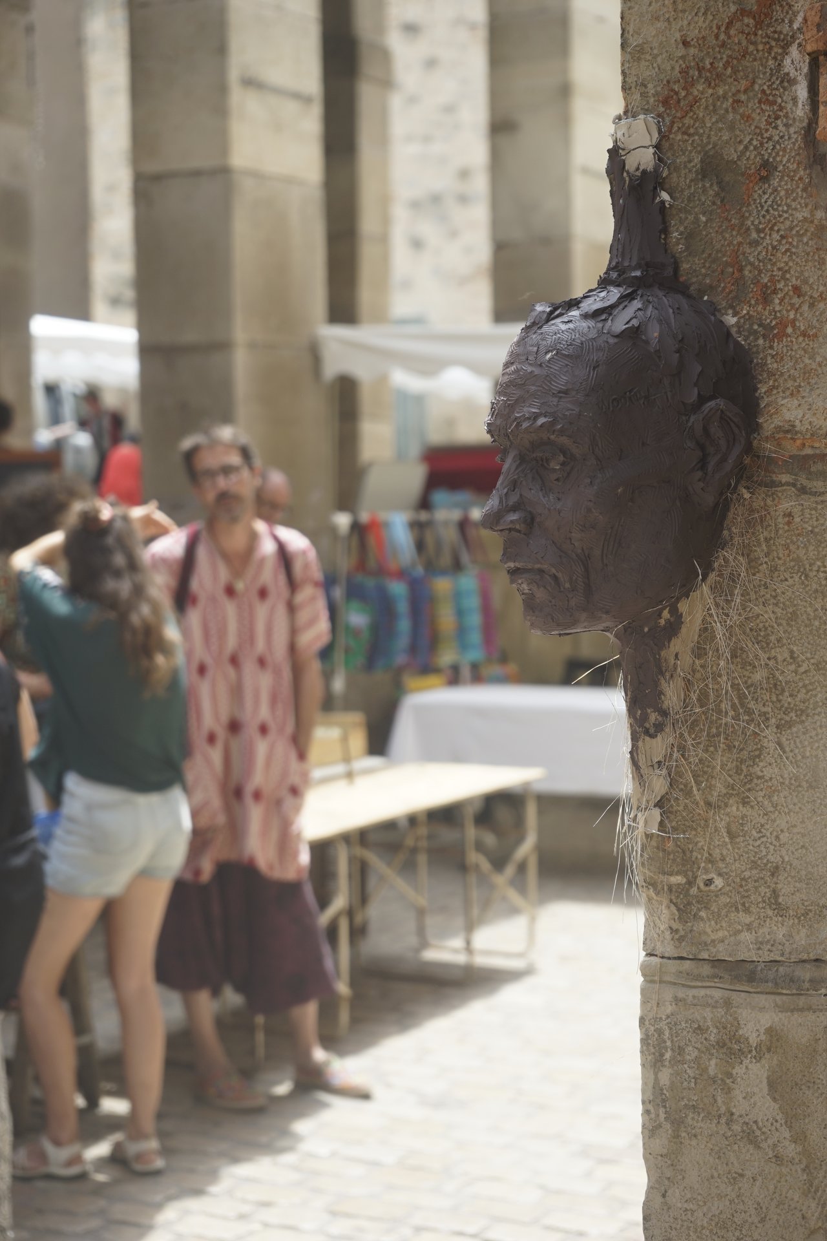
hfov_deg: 19.5
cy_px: 620
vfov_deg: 28.8
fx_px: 2412
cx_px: 414
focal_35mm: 70
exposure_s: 1/160
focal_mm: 70
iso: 125
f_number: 5.6
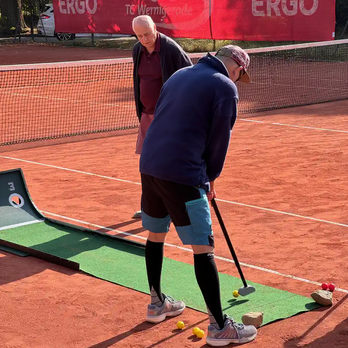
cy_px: 138
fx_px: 1035
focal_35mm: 91
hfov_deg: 19.1
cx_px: 174
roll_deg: +1.4
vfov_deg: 19.1
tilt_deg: -7.5
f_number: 2.8
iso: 25
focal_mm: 9
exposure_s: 1/327
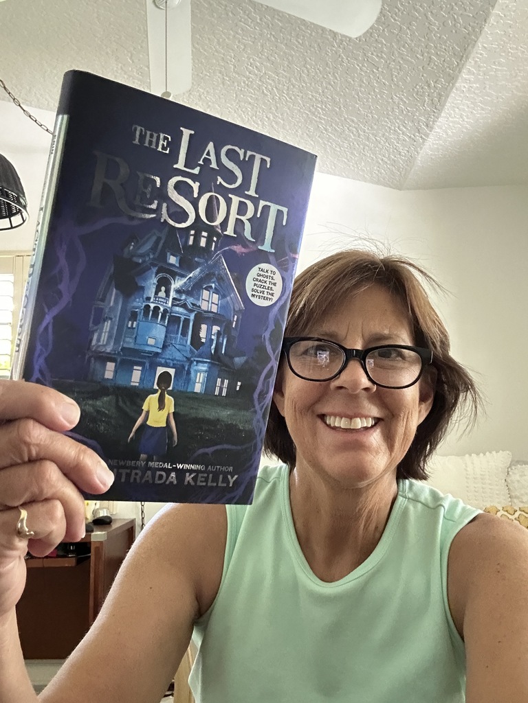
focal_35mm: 30
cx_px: 264
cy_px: 352
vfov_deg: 60.0
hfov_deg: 46.8
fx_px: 610
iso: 800
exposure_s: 1/15
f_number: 1.9
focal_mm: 2.69
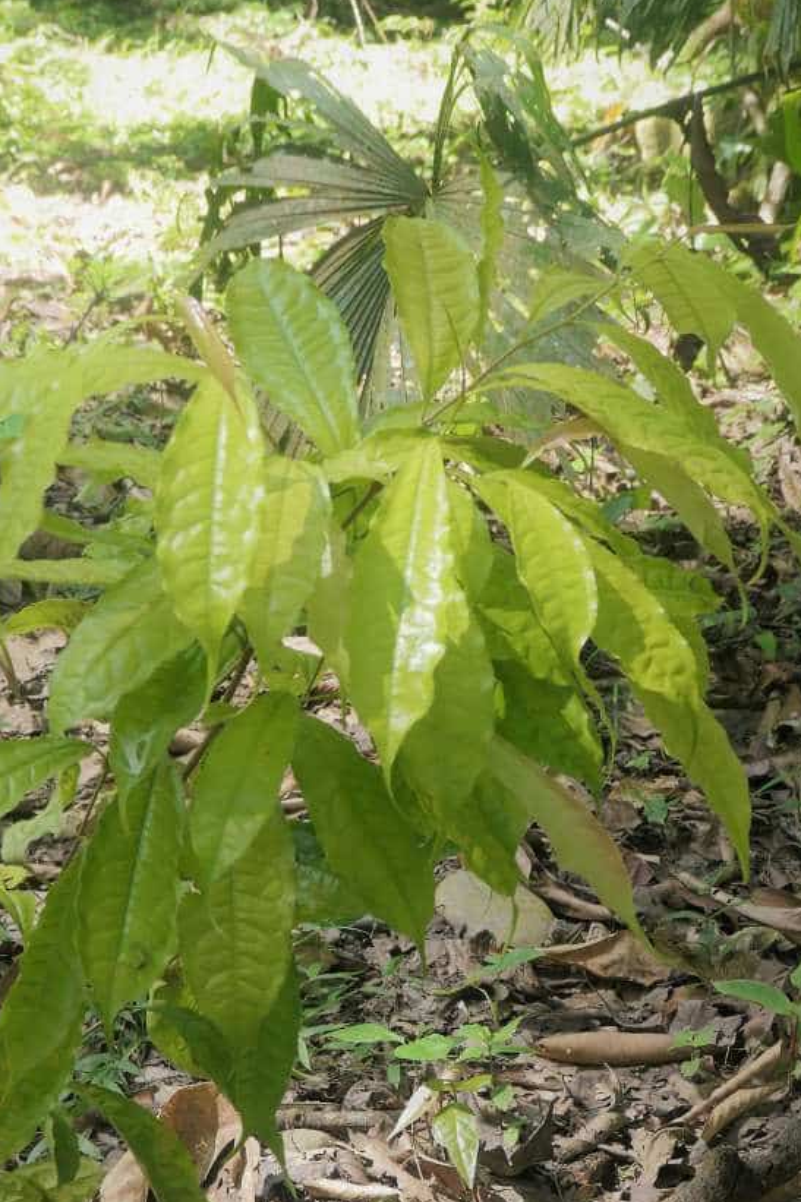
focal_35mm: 57
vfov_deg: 35.0
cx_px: 316
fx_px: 1903
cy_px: 637
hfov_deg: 23.7
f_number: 3.9
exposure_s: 1/80
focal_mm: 14.4
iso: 250
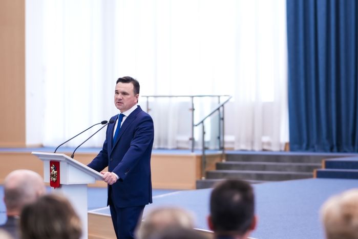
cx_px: 179
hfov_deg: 12.0
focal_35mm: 171
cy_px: 120
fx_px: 1700
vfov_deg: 8.0
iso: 250
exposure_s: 1/60
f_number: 2.8
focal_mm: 114
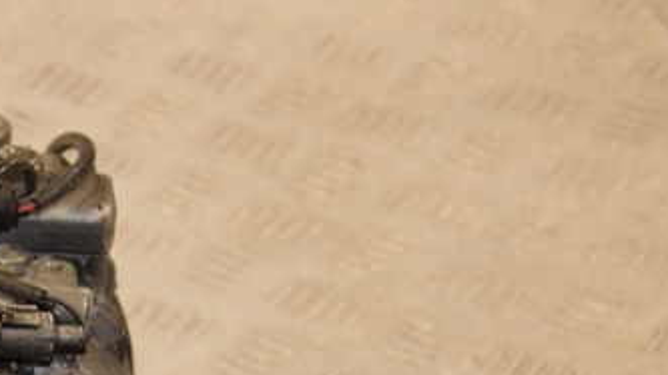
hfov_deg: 13.5
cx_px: 34
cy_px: 409
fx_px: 2780
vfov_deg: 7.7
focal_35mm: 157
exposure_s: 1/200
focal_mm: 52
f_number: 6.3
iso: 800
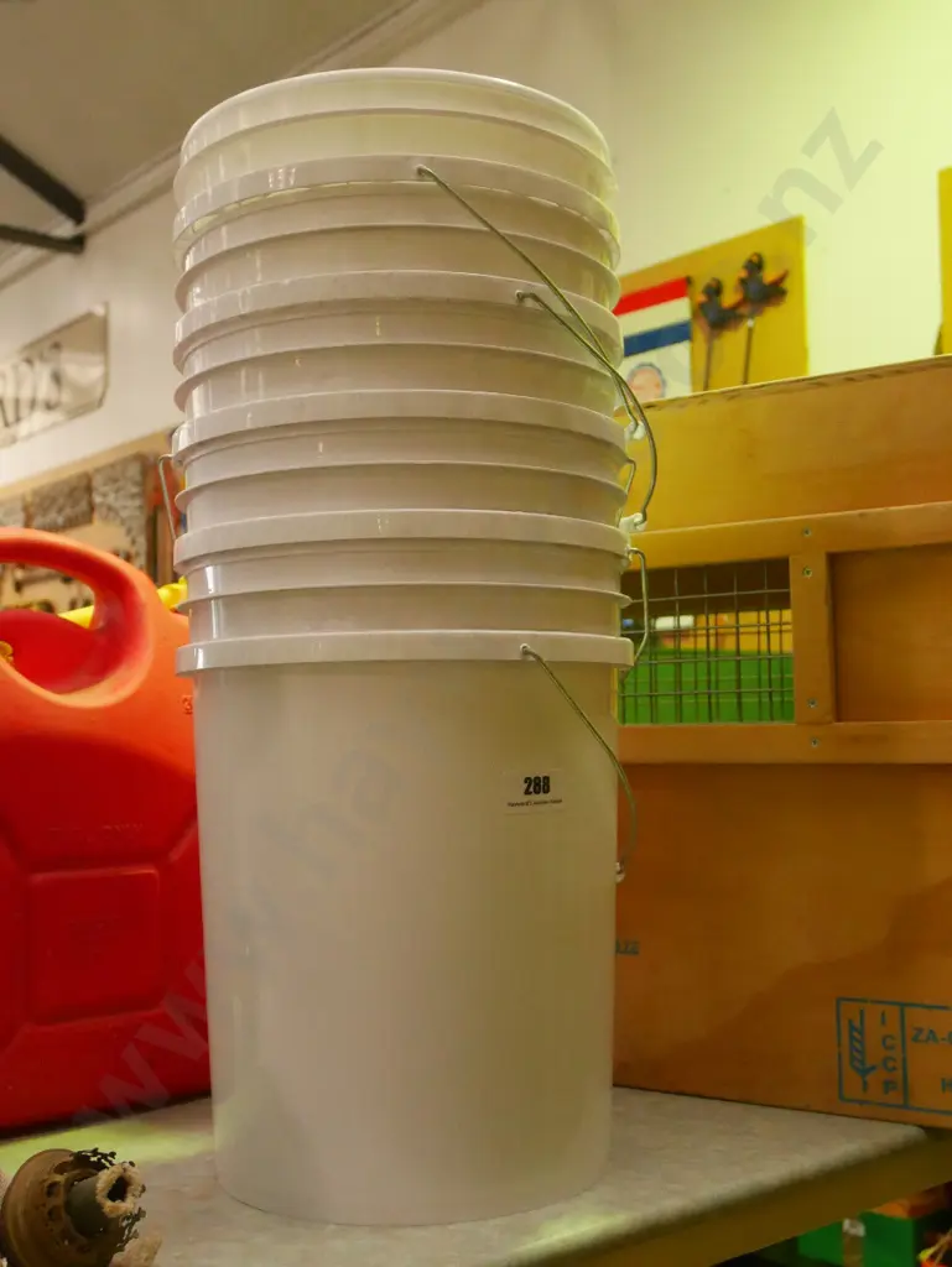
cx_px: 476
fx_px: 1466
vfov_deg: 46.8
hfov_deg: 36.0
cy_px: 634
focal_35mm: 40
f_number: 4.6
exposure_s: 1/200
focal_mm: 20
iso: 3200
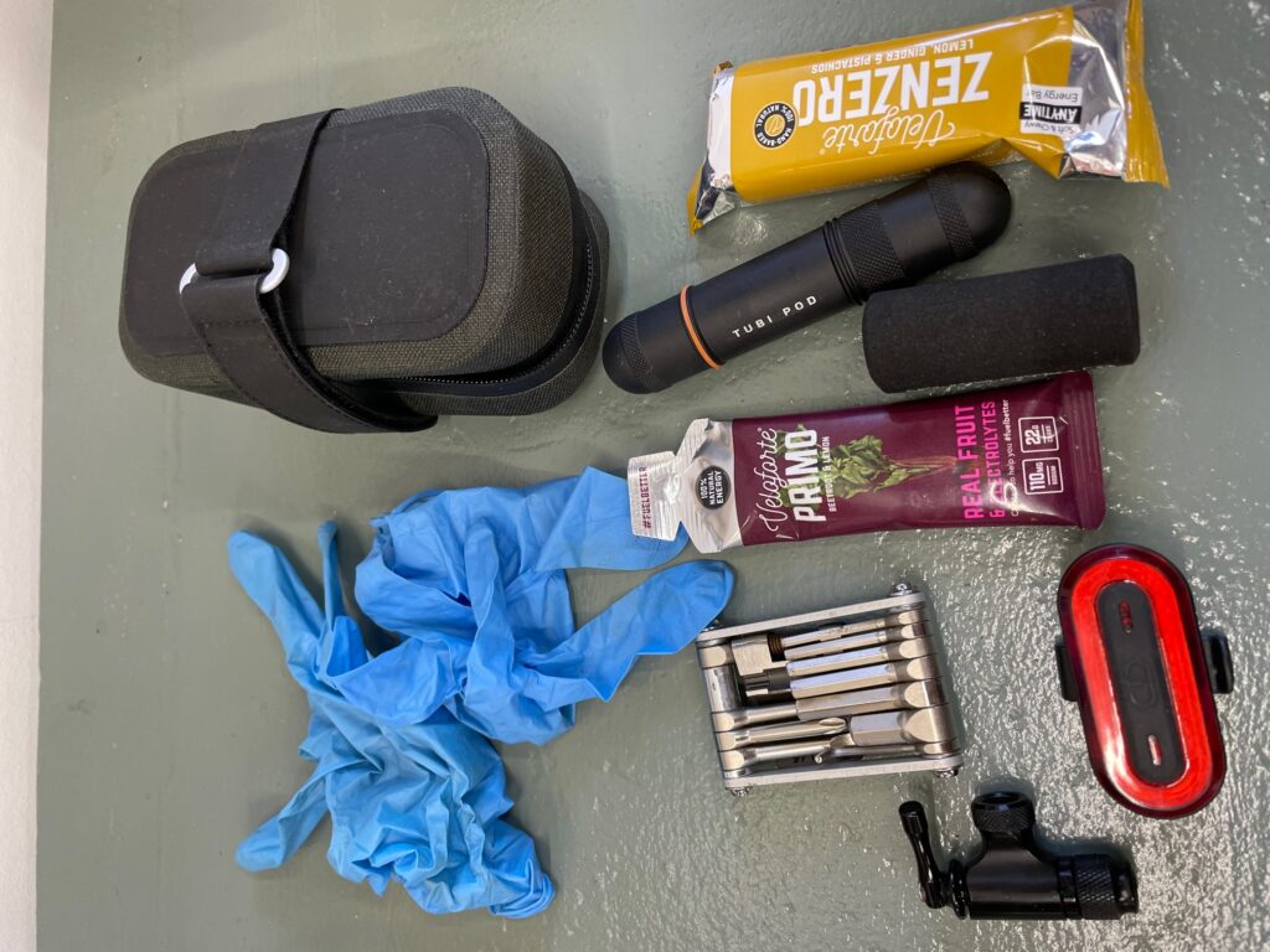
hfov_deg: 67.3
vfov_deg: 53.1
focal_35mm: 26
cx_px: 635
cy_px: 476
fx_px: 954
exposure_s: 1/100
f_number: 1.6
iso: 125
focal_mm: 4.2
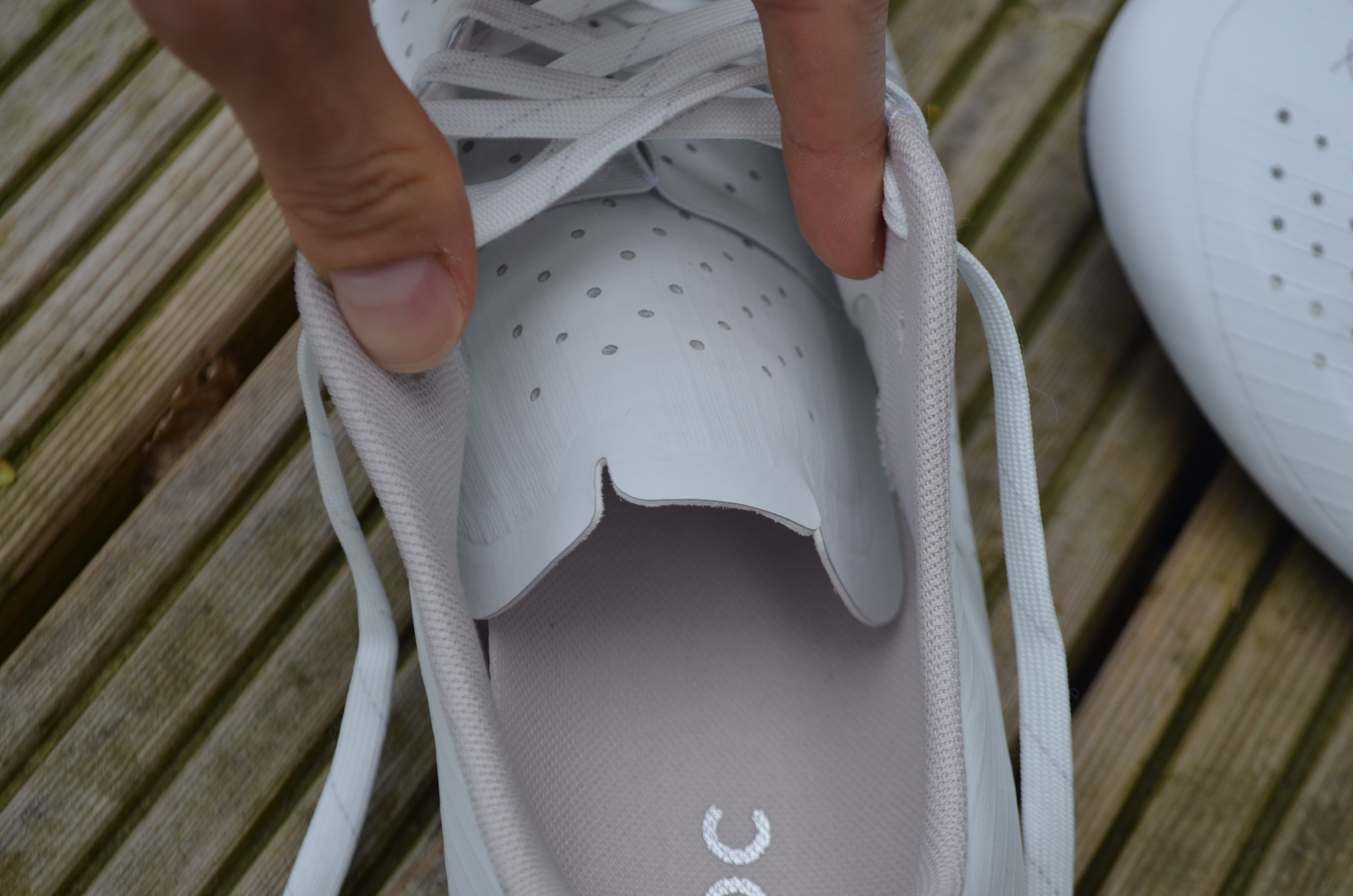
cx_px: 676
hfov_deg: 30.6
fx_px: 2475
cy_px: 448
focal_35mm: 66
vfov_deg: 20.5
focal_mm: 44
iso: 220
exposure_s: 1/125
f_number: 5.6
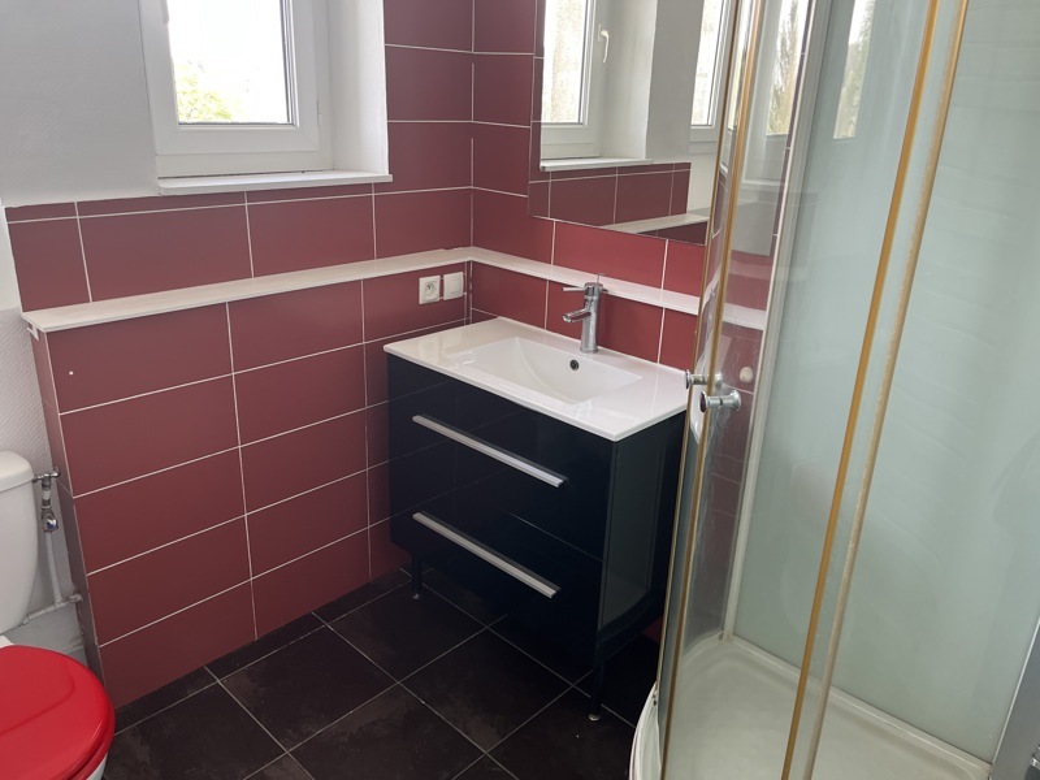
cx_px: 520
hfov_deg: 67.3
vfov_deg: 53.1
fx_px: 781
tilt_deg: -20.6
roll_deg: -1.9
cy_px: 390
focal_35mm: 26
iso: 125
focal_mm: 5.1
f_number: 1.6
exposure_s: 1/121
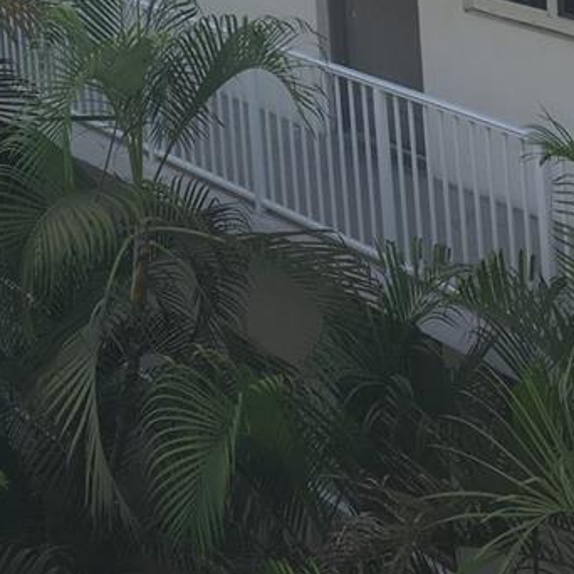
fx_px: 1688
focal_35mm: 90
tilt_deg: -3.7
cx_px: 39
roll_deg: +4.2
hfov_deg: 18.9
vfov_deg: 16.9
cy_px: -369
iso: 25
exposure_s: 1/262
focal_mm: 4.15
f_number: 2.2
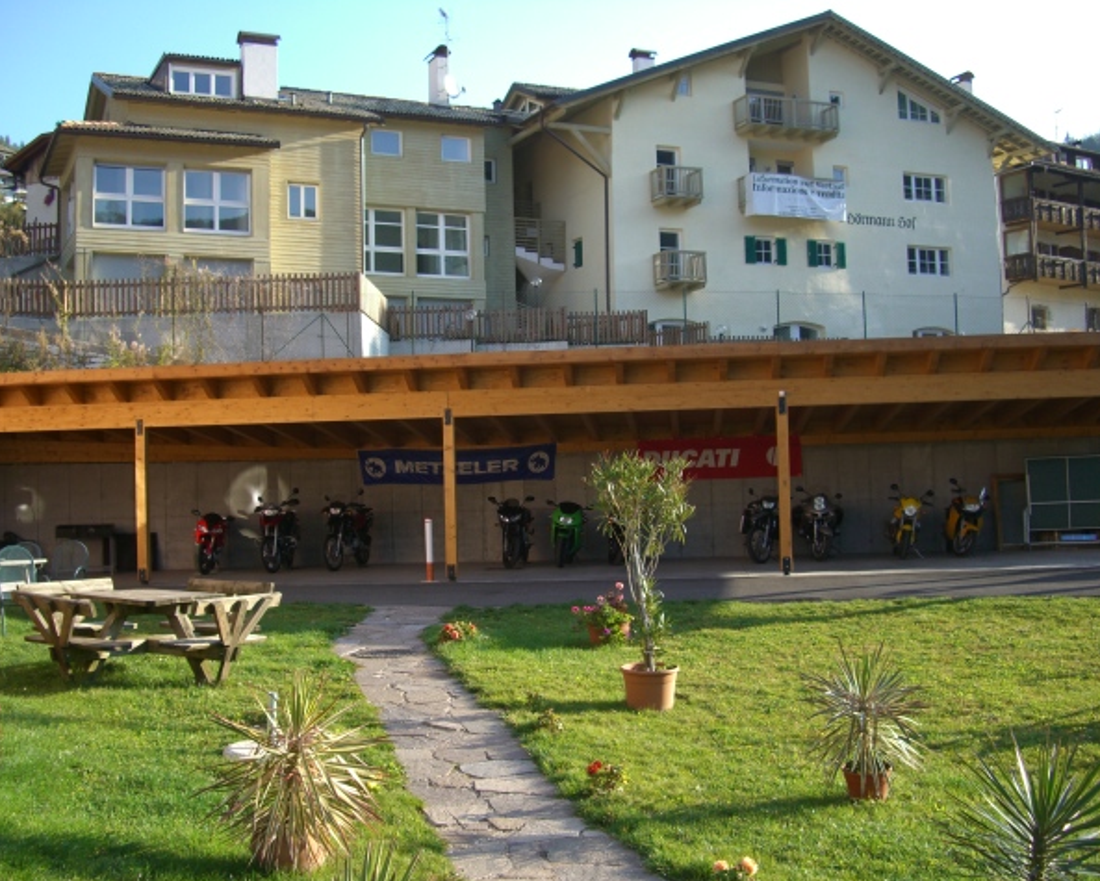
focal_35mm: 40
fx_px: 1303
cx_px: 534
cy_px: 443
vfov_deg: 37.4
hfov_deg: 45.8
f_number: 2.8
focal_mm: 7.9
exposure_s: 1/250
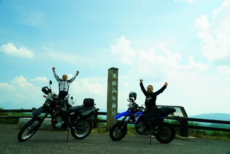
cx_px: 115
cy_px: 77
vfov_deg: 42.4
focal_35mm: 31
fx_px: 198
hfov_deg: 60.3
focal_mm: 31
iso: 100
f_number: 8
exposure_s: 1/100
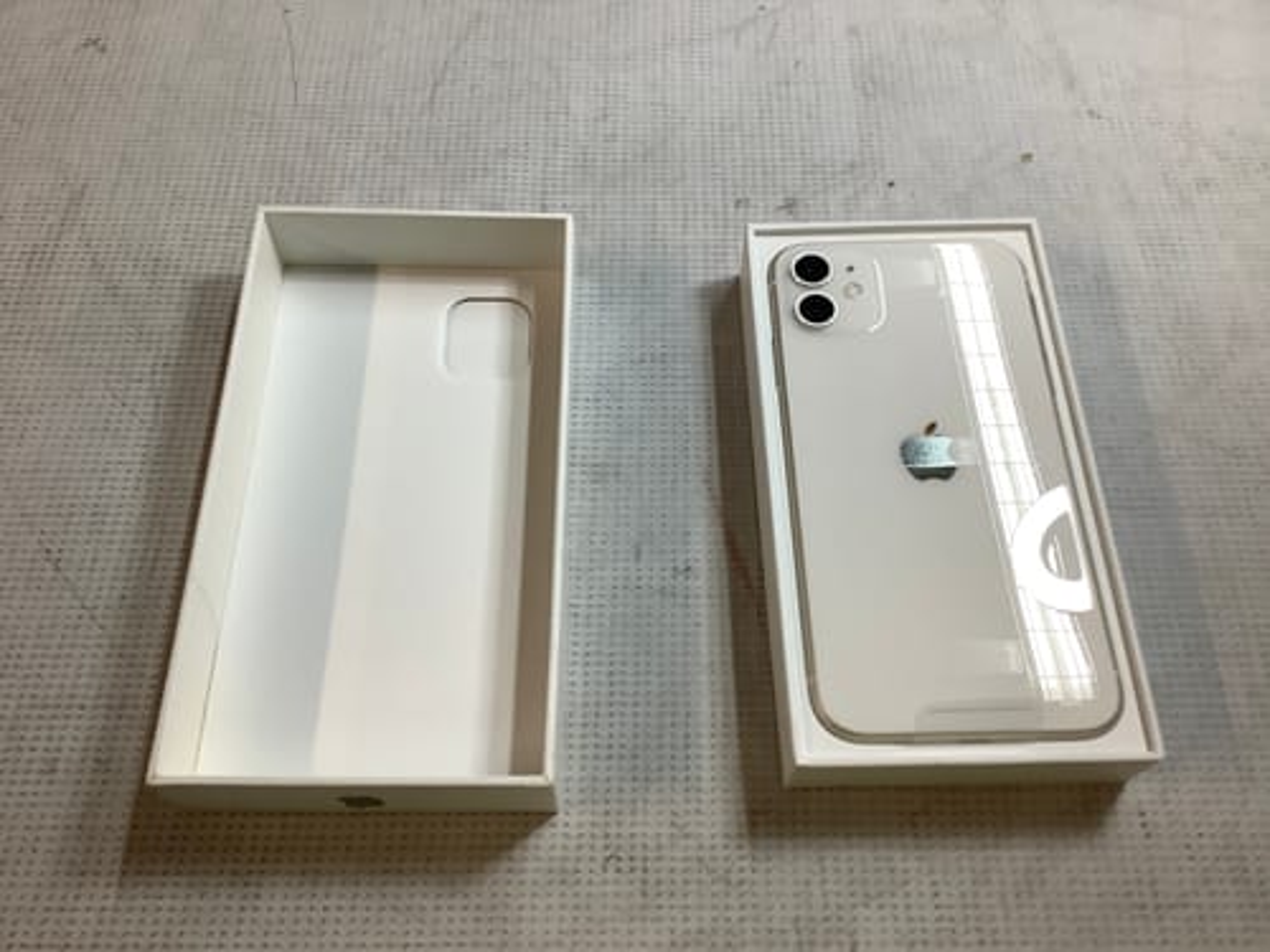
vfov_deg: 45.4
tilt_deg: -61.9
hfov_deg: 58.4
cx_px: 635
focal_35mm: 31
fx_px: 1137
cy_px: 476
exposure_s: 1/50
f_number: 2.4
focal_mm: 3.3
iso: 64
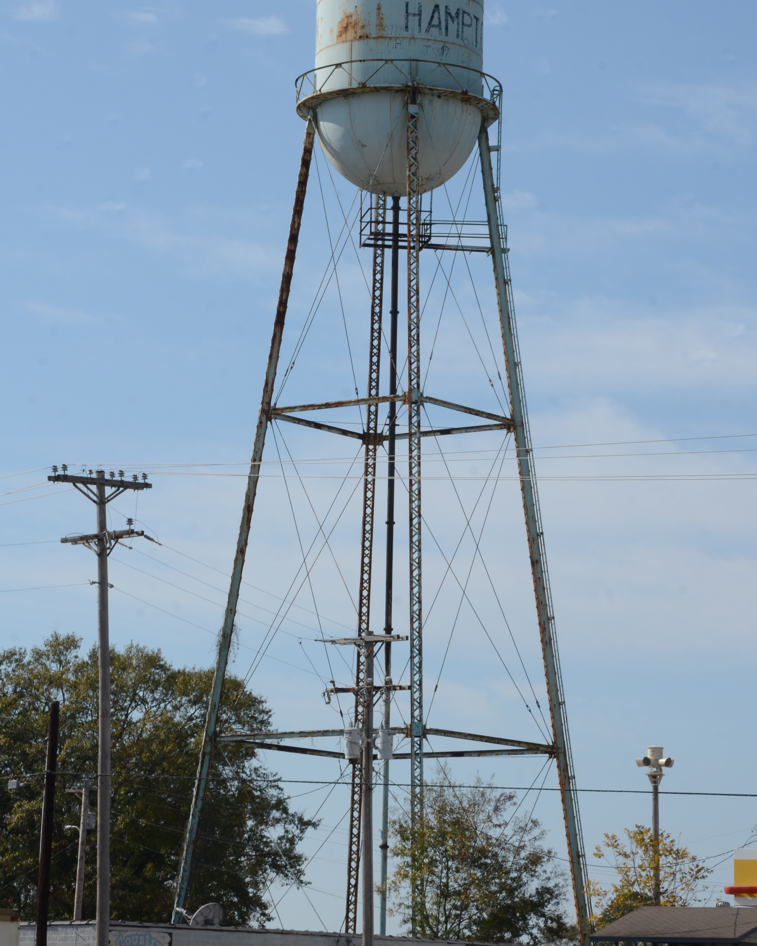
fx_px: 3753
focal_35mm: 134
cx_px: 389
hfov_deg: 11.5
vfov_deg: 14.4
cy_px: 461
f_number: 16
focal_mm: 66
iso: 200
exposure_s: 1/200
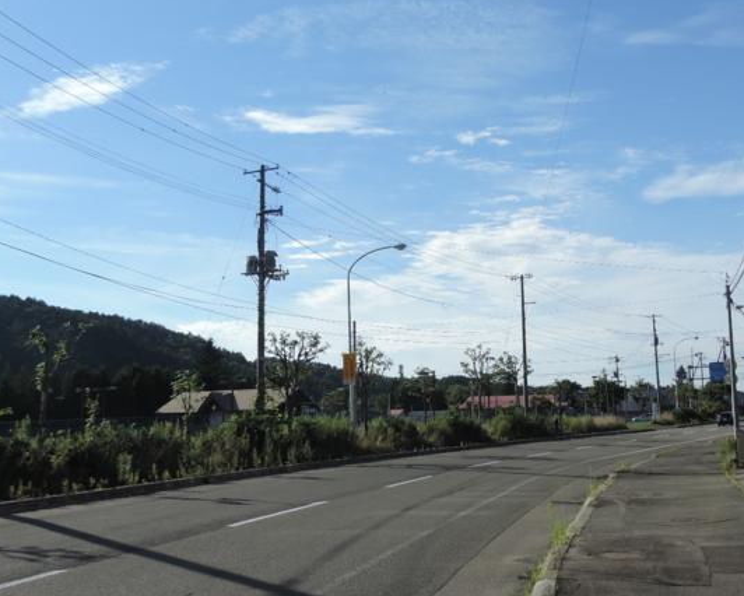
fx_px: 969
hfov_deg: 41.9
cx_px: 435
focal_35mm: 44
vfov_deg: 34.2
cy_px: 301
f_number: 3.1
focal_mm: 5.3
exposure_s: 1/1250
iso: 80
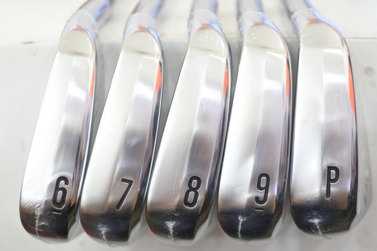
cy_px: 122
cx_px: 191
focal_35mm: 51
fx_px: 534
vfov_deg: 26.5
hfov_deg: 38.9
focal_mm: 18.5
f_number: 2.2
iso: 800
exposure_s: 1/125
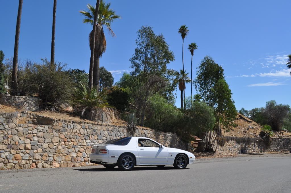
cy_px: 96
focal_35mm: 33
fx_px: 266
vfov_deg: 39.9
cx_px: 146
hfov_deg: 57.3
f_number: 10
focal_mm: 22
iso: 200
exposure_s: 1/400
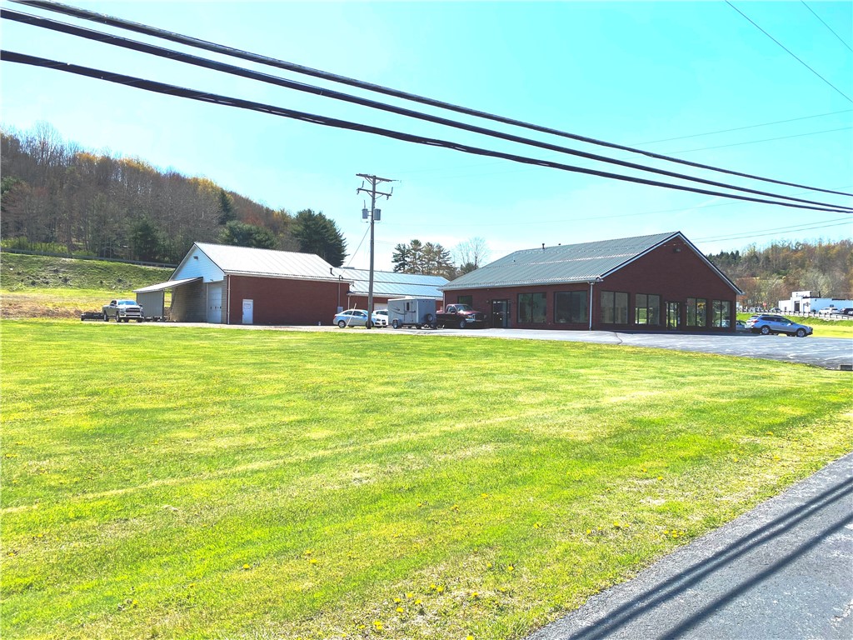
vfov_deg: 53.1
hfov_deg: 67.3
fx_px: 641
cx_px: 426
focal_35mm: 26
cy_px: 320
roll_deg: -1.7
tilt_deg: +0.9
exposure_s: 1/3205
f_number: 1.8
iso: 32
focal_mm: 4.25
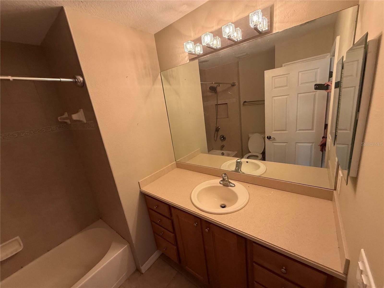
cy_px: 144
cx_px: 192
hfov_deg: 102.1
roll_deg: +8.5
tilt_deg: -10.4
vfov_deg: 85.7
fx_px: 155
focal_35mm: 14
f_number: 2.2
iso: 200
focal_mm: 2.22
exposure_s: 1/120
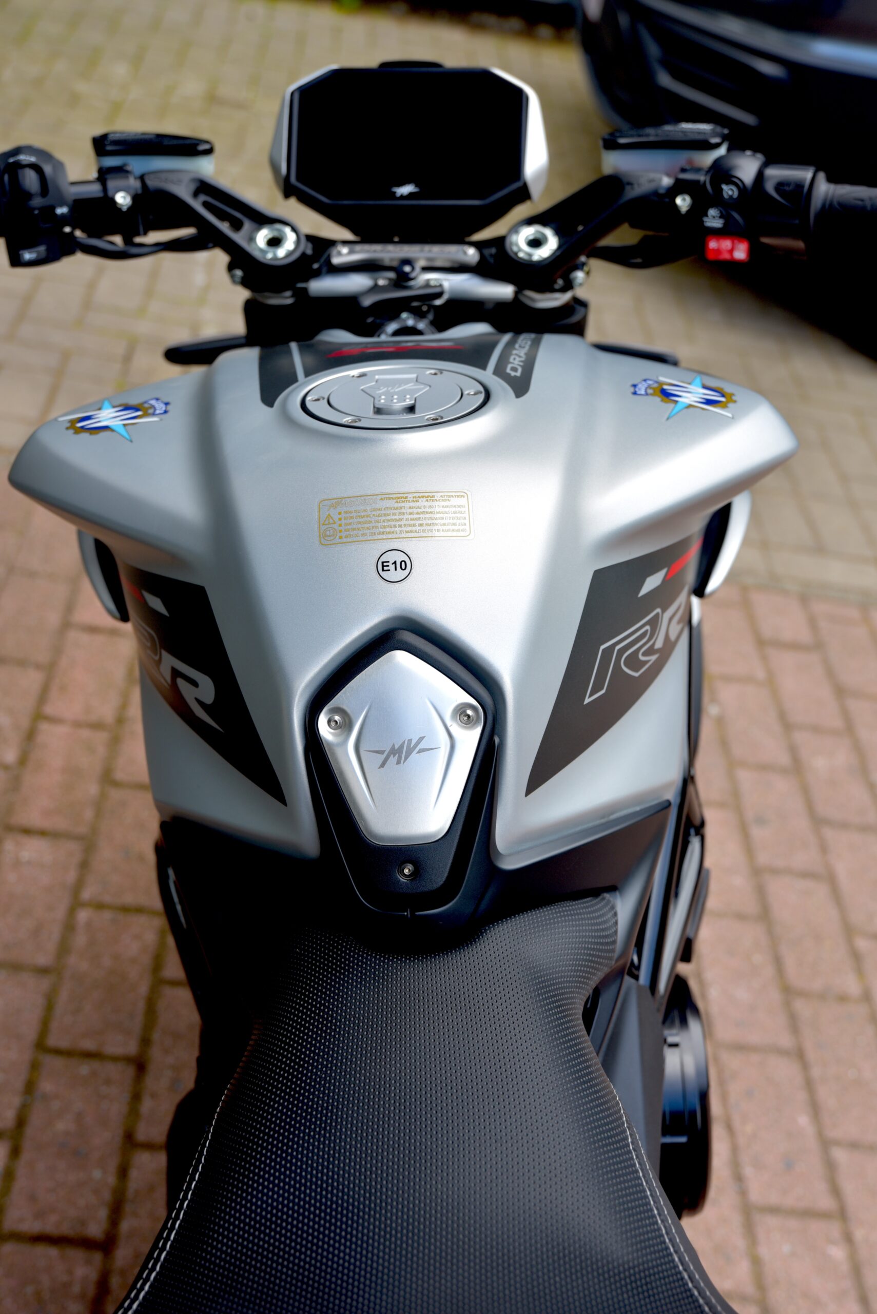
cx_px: 438
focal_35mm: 46
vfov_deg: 42.7
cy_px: 657
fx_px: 1679
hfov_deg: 29.3
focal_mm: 46
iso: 100
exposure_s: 1/100
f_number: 5
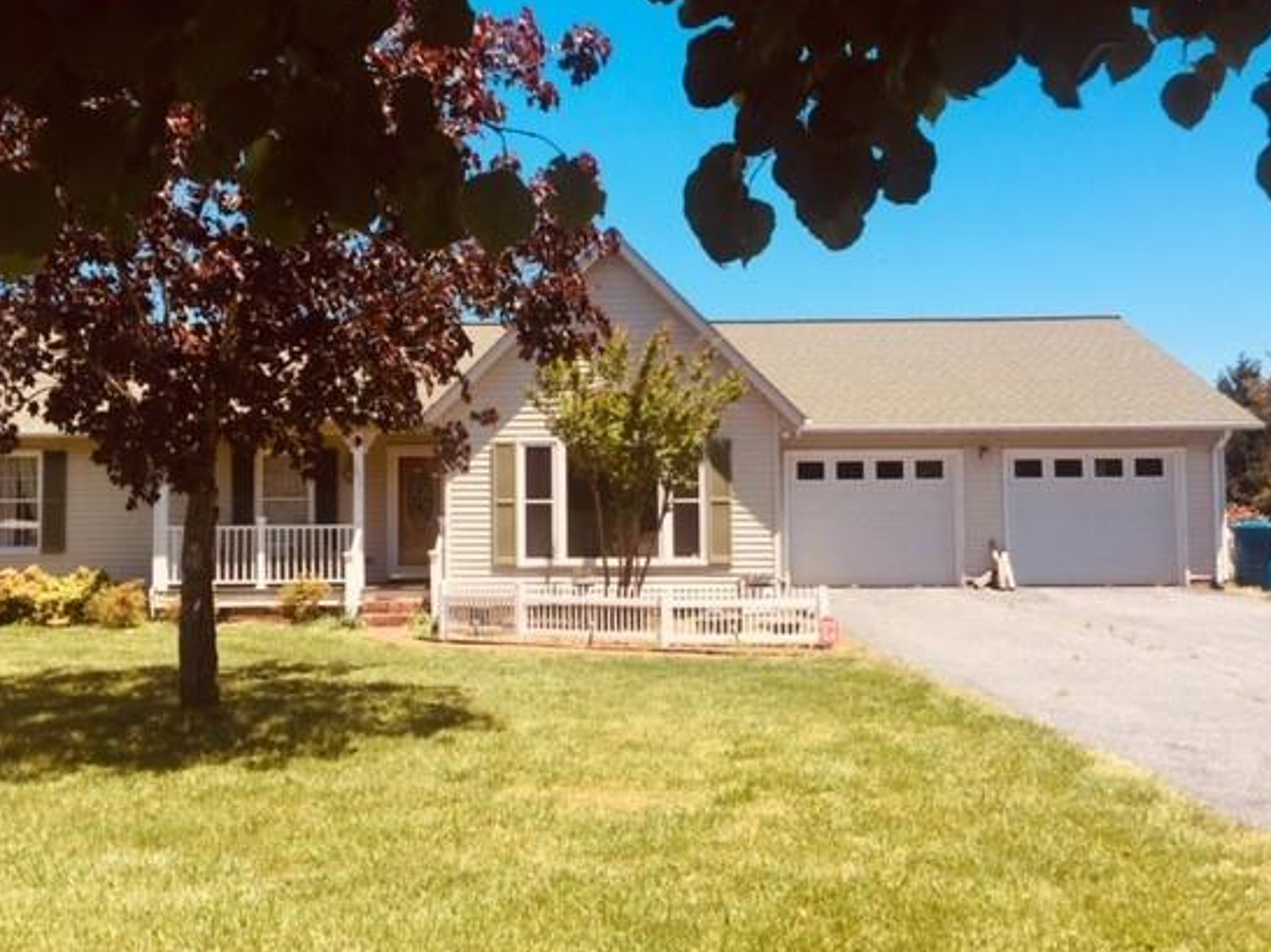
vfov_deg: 41.8
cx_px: 573
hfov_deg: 53.9
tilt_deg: +1.2
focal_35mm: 34
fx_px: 1248
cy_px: 491
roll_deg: -2.3
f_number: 2.2
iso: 32
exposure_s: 1/1276
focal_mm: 4.15
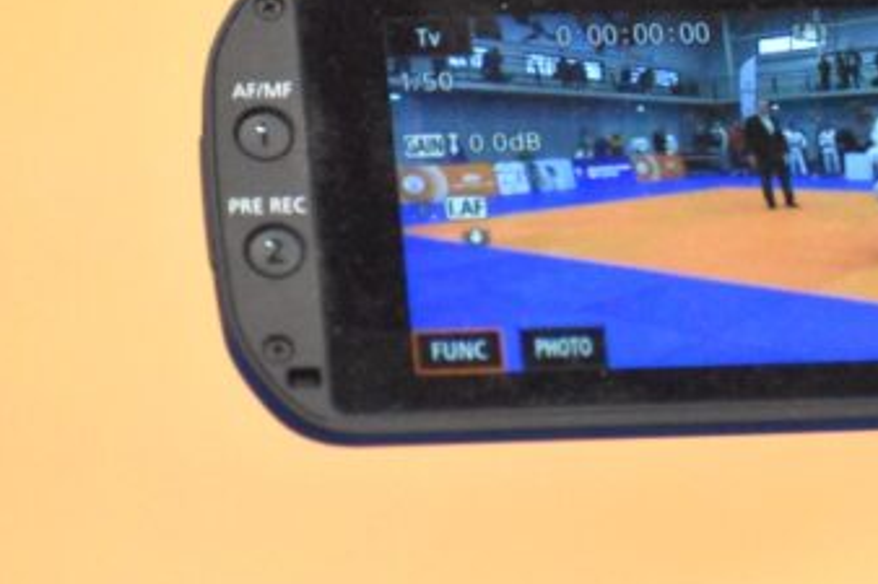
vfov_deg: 4.0
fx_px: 8312
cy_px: 52
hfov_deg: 6.0
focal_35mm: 341
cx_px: 886
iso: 12800
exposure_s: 1/500
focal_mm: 100
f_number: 7.1
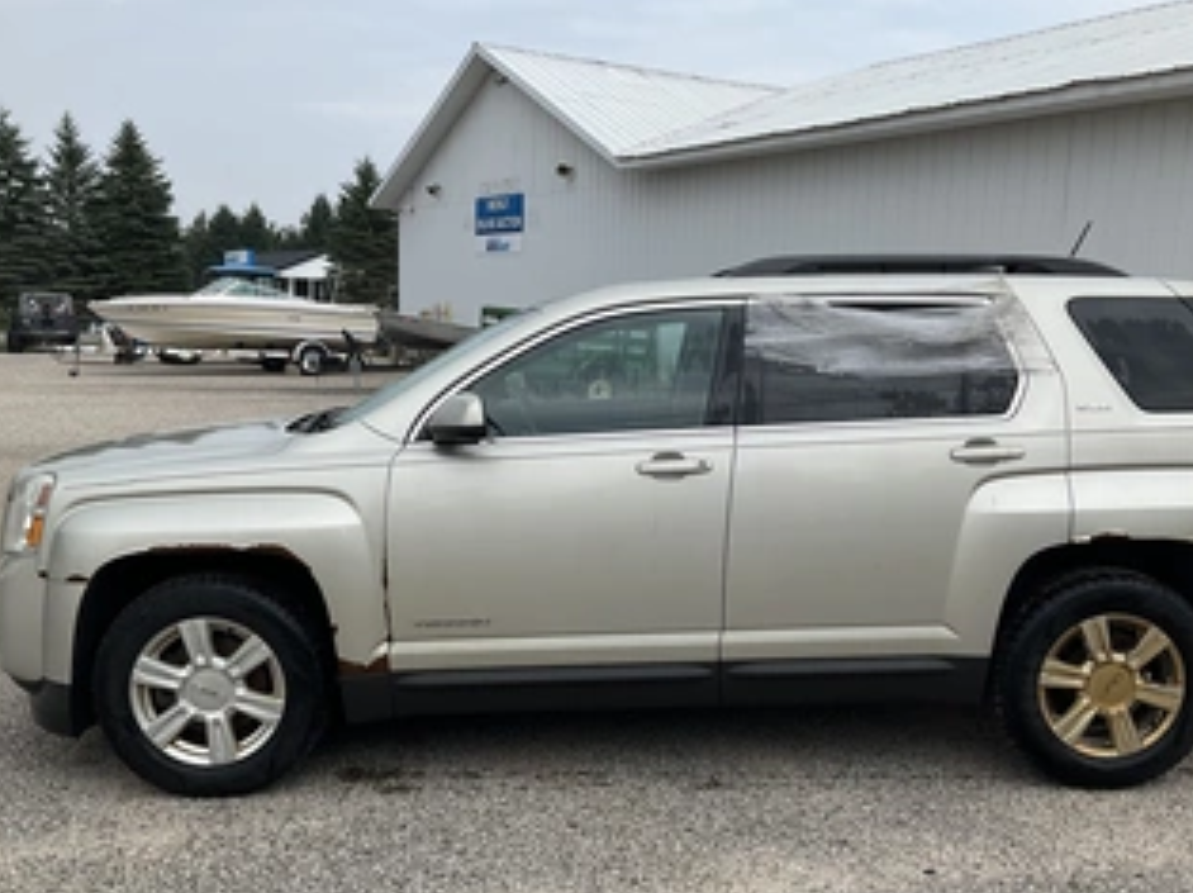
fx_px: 1274
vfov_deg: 38.5
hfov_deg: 50.1
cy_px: 505
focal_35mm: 37
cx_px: 642
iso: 25
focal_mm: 3
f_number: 1.8
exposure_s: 1/944
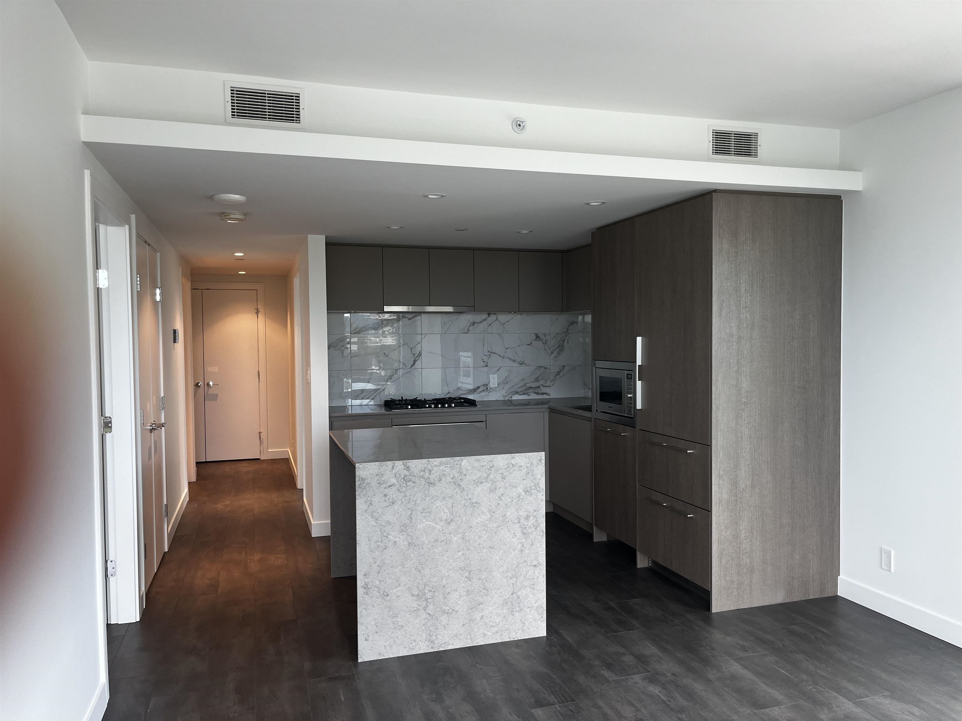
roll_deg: +1.3
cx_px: 481
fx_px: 723
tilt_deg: -1.7
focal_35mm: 26
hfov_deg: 67.3
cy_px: 360
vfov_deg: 53.1
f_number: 1.6
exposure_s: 1/121
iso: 64
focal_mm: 5.1
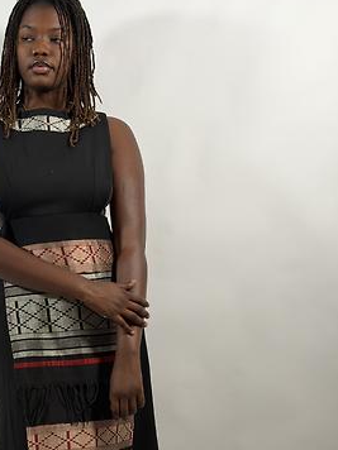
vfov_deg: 23.7
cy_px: 364
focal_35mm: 81
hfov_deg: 18.0
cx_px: 65
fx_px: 1055
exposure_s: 1/100
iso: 80
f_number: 1.78
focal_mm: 6.76
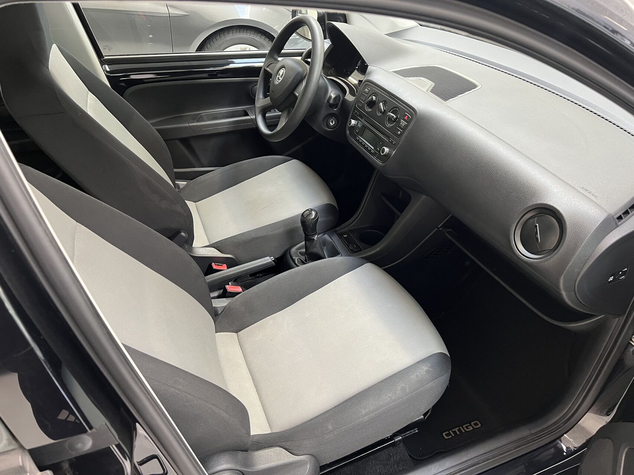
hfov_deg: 67.3
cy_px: 238
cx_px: 317
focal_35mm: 26
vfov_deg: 53.1
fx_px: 476
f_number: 1.5
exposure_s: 1/50
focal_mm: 5.7
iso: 200
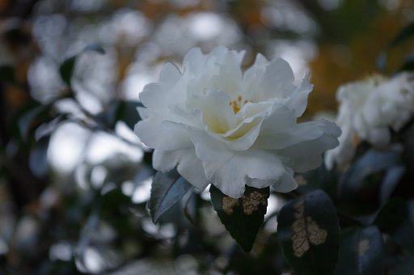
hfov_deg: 24.8
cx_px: 207
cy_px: 138
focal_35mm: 82
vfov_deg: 16.6
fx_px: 942
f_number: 7.1
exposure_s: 1/100
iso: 200
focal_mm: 55
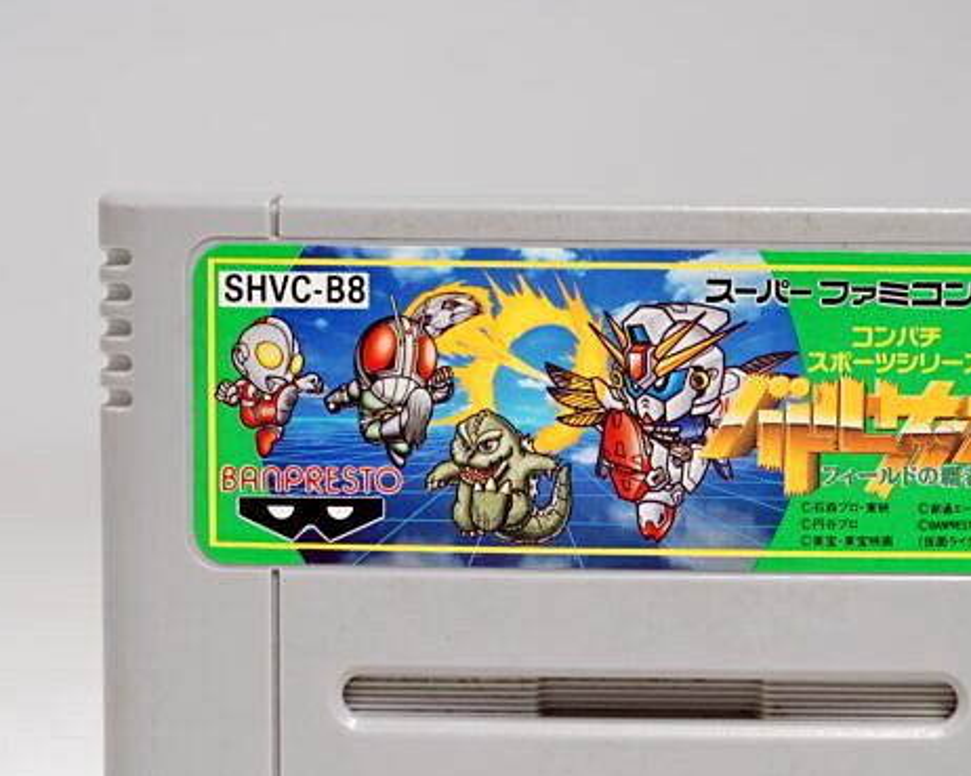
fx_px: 2872
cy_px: 585
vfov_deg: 15.3
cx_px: 639
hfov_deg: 19.1
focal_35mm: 100
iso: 64
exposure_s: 1/4
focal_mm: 41
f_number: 5
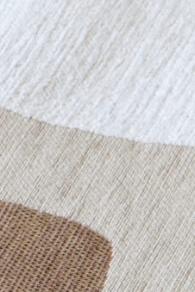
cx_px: 113
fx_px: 3437
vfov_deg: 4.9
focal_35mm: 423
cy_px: 183
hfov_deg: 3.3
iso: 125
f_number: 4
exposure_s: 1/2400
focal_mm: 37.6
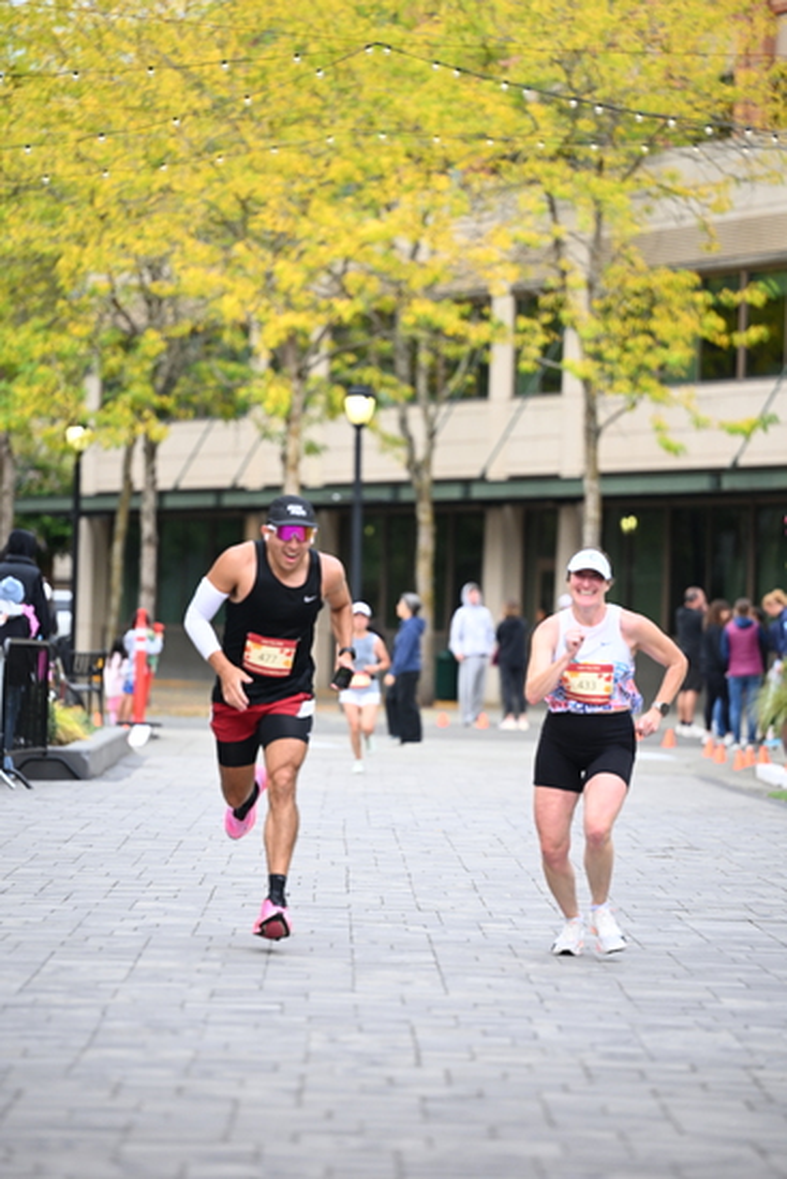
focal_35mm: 175
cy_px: 590
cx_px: 394
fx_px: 5734
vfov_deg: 11.7
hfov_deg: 7.9
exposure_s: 1/1600
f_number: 2.8
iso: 1000
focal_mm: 175
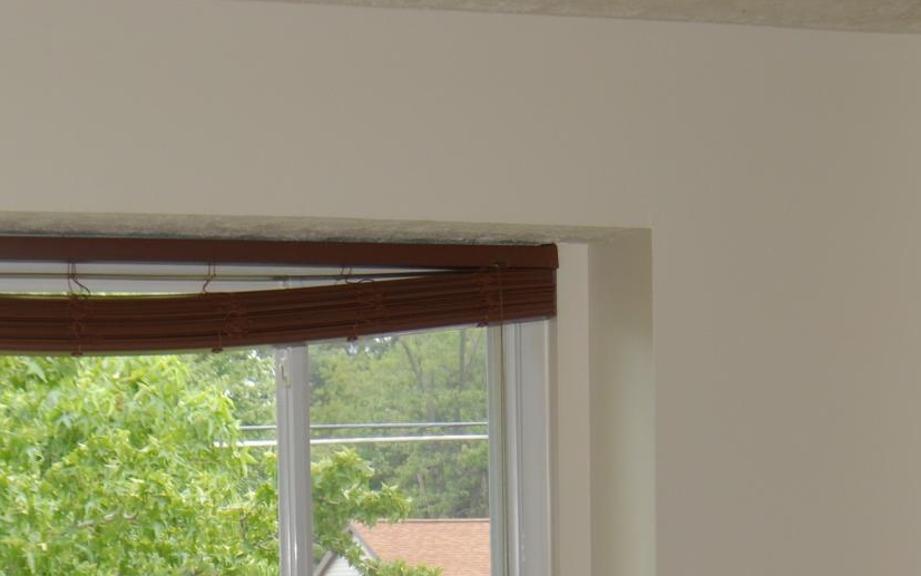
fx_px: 3615
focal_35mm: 144
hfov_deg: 14.5
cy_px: 841
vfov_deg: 8.9
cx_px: 386
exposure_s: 1/60
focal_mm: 26
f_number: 4
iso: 100
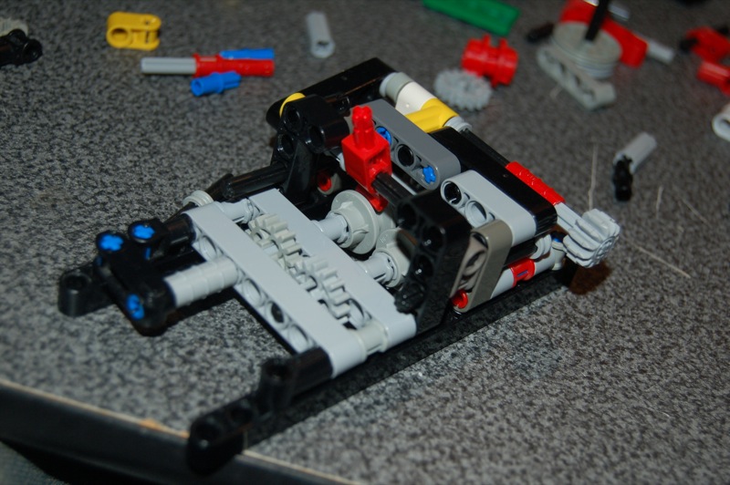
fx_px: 1155
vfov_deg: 23.7
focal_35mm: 57
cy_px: 242
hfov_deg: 35.1
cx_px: 365
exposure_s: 1/60
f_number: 4.8
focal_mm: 38
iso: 400
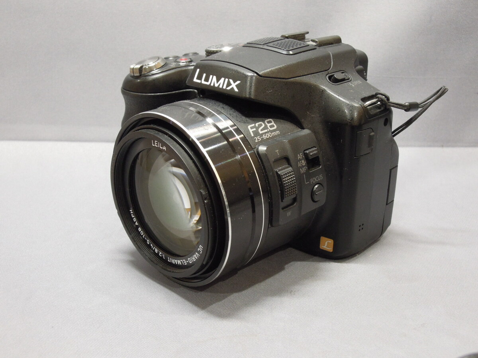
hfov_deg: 42.1
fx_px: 621
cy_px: 179
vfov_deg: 32.2
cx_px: 239
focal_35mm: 45
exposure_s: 1/13
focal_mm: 8.1
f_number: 5
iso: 450
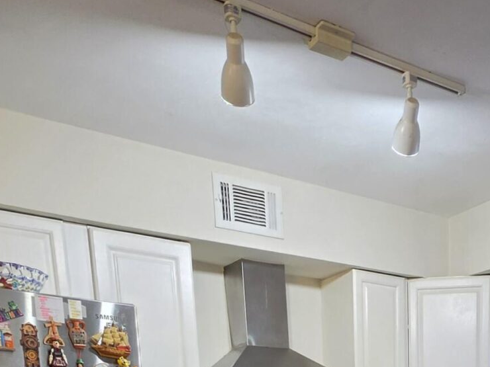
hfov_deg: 39.7
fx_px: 637
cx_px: 419
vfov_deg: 22.6
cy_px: 620
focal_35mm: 45
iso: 160
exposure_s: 1/60
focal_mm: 2.2
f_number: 1.9
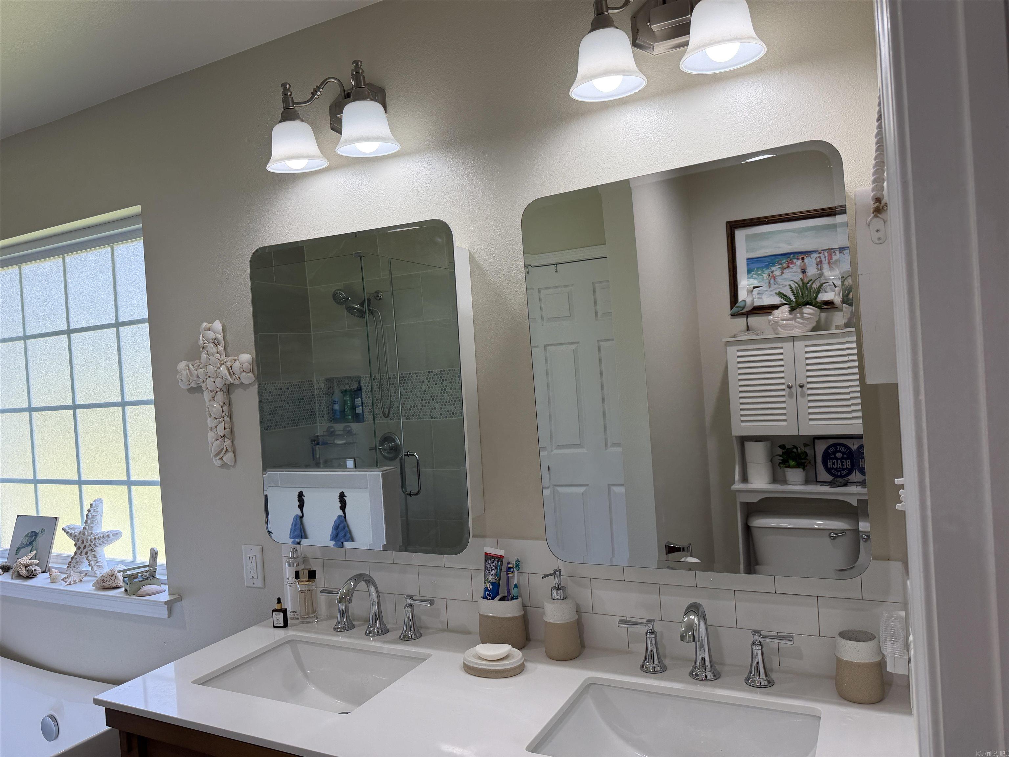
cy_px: 378
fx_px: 700
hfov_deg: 71.6
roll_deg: +3.8
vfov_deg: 56.8
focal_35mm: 24
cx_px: 504
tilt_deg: -0.5
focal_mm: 6.76
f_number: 1.78
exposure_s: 1/289
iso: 80
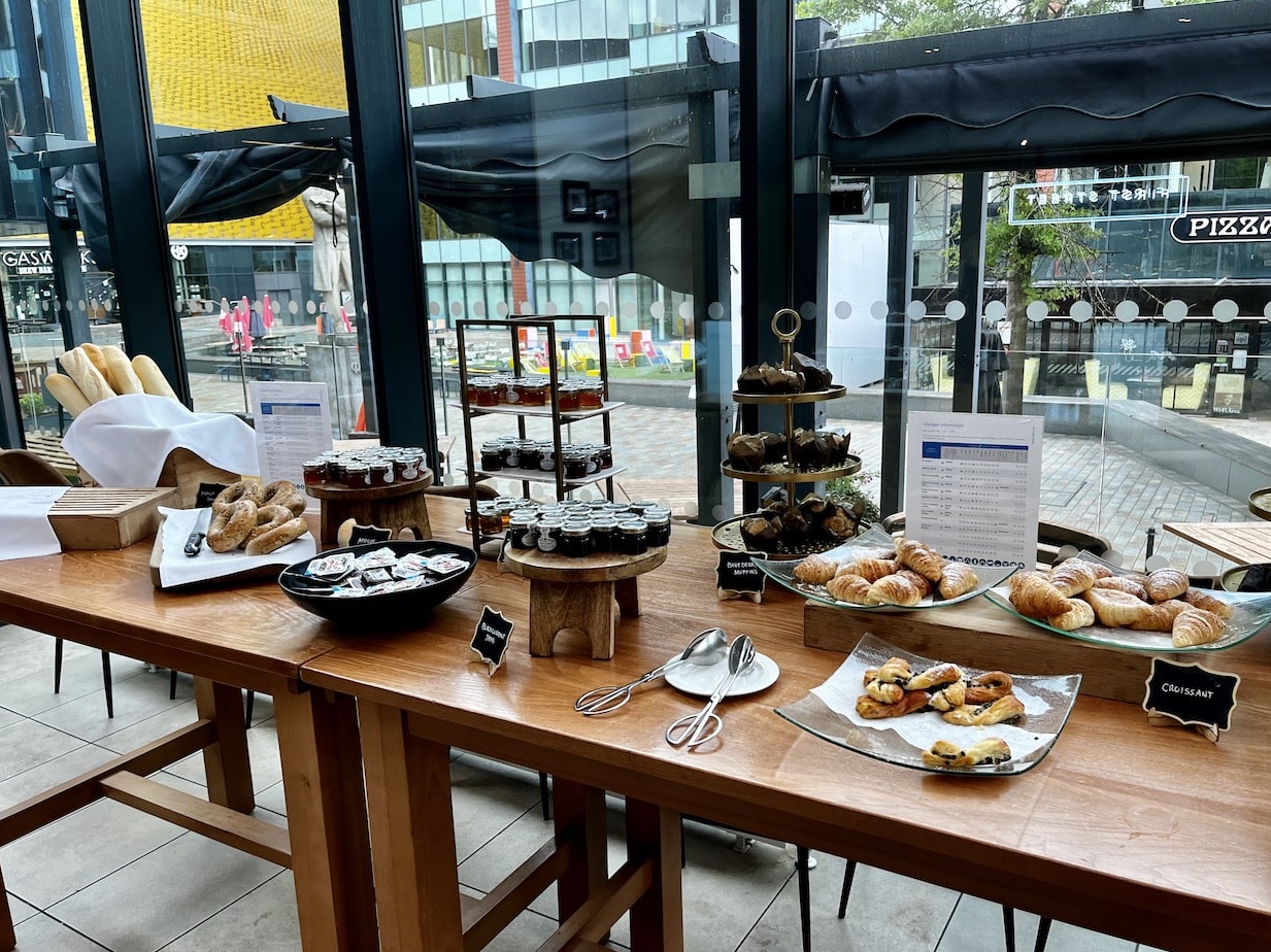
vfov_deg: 51.3
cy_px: 490
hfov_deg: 65.3
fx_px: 991
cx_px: 654
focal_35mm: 27
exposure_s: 1/100
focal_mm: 5.1
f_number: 1.6
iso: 100
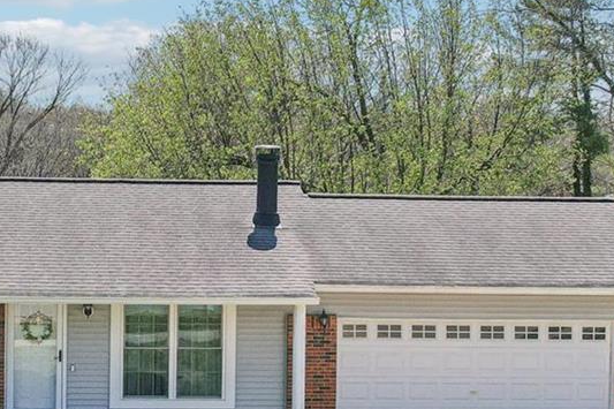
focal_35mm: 66
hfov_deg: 30.0
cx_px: 147
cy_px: 321
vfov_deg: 20.4
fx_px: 1125
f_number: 2.8
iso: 110
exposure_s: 1/4000
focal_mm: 8.4
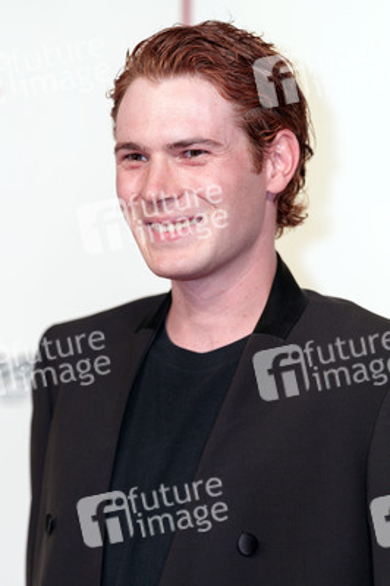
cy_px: 293
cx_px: 195
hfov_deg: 8.4
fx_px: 2653
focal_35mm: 163
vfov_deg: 12.6
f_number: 3.2
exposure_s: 1/250
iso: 320
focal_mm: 163
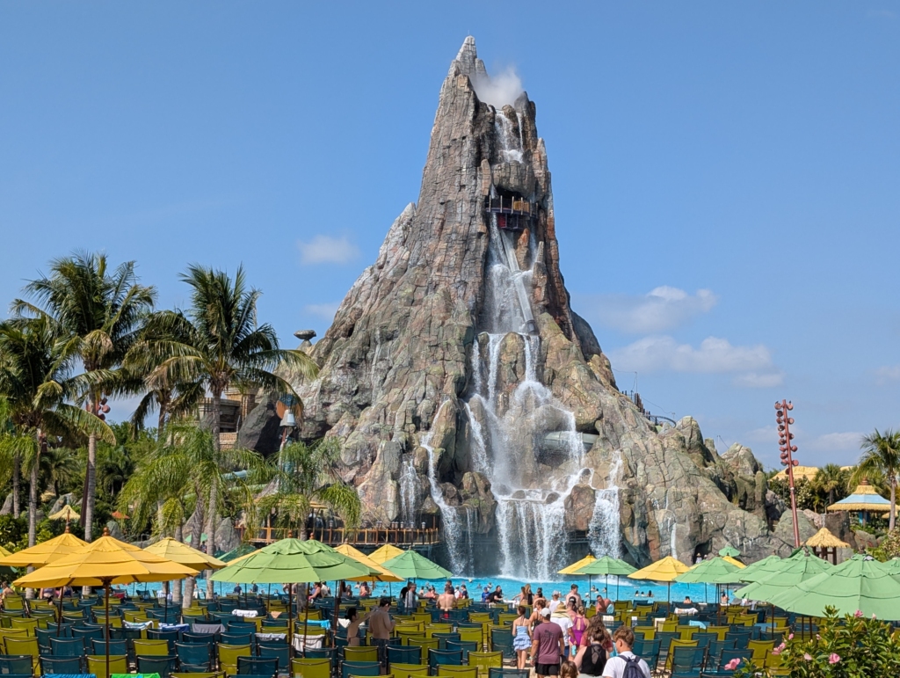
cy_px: 339
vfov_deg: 29.7
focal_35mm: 49
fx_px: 1276
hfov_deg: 38.9
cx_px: 450
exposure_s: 1/1812
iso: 20
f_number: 1.68
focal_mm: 6.9
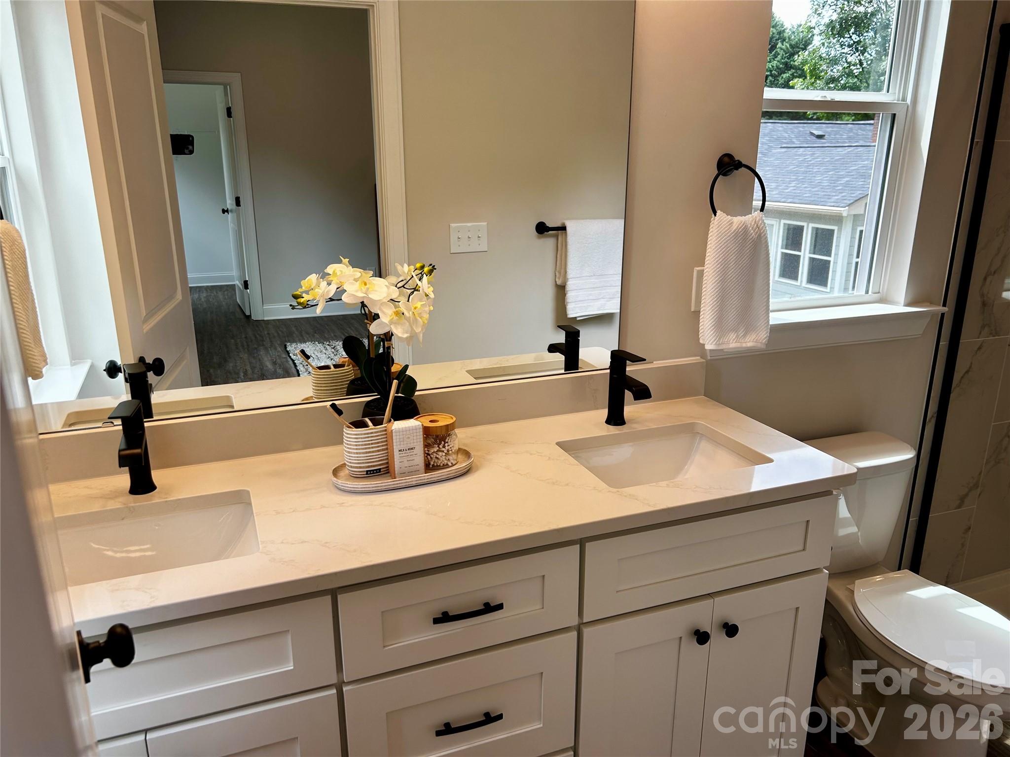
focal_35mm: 26
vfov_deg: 53.1
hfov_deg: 67.3
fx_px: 759
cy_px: 378
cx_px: 505
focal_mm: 5.7
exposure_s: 1/310
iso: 50
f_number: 1.5
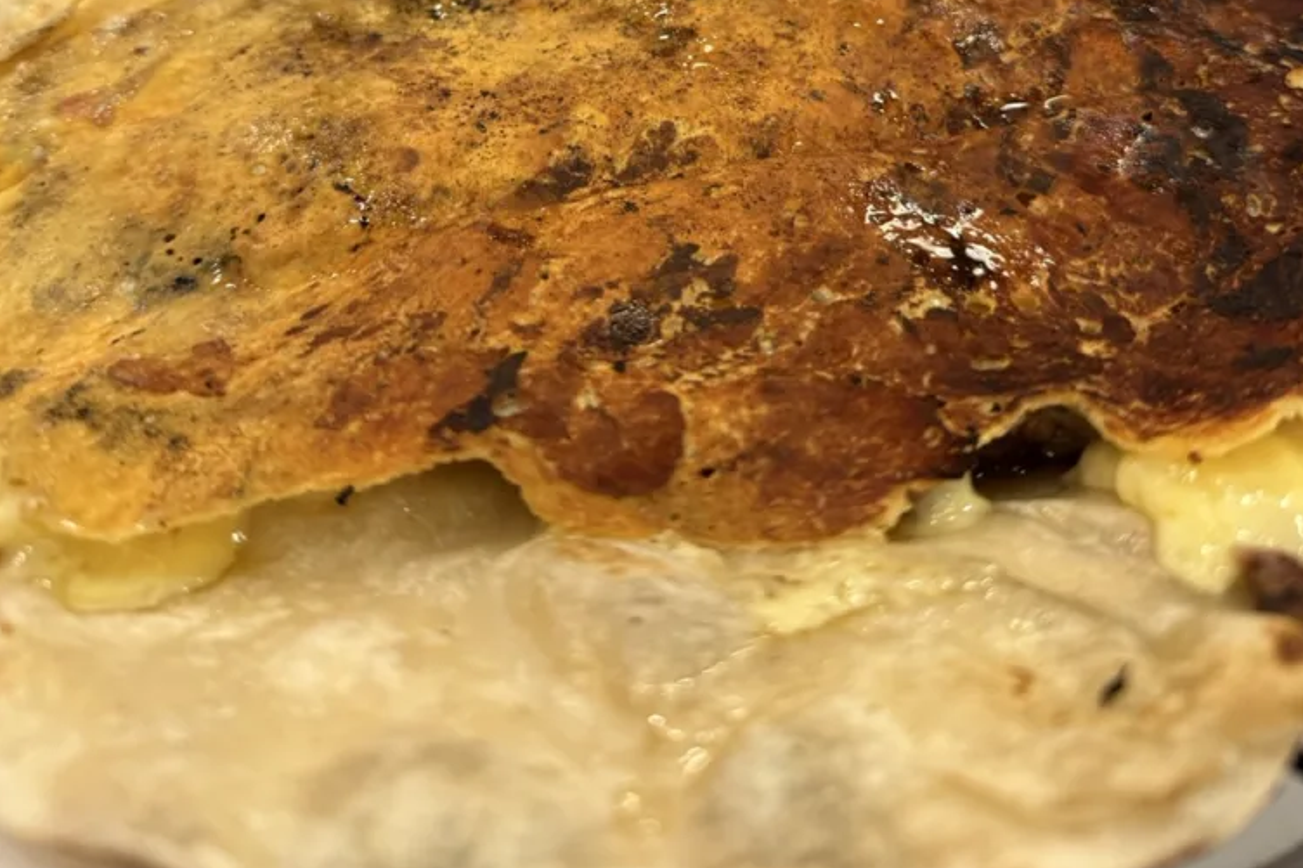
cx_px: 660
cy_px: 0
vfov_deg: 35.2
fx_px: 1230
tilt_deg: -31.9
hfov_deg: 55.8
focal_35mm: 34
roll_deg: -1.2
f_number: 1.78
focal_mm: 6.76
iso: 250
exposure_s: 1/60
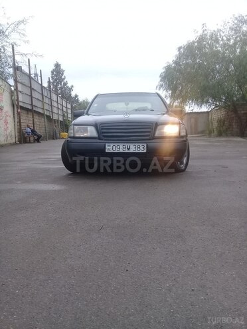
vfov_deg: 58.4
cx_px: 124
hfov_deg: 45.4
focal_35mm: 31
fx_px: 295
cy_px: 164
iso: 50
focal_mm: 3.3
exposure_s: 1/253
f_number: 2.2
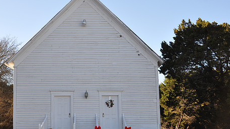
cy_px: 80
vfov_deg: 23.0
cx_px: 94
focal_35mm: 52
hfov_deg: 39.7
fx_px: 317
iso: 200
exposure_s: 1/80
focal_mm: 26
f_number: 9
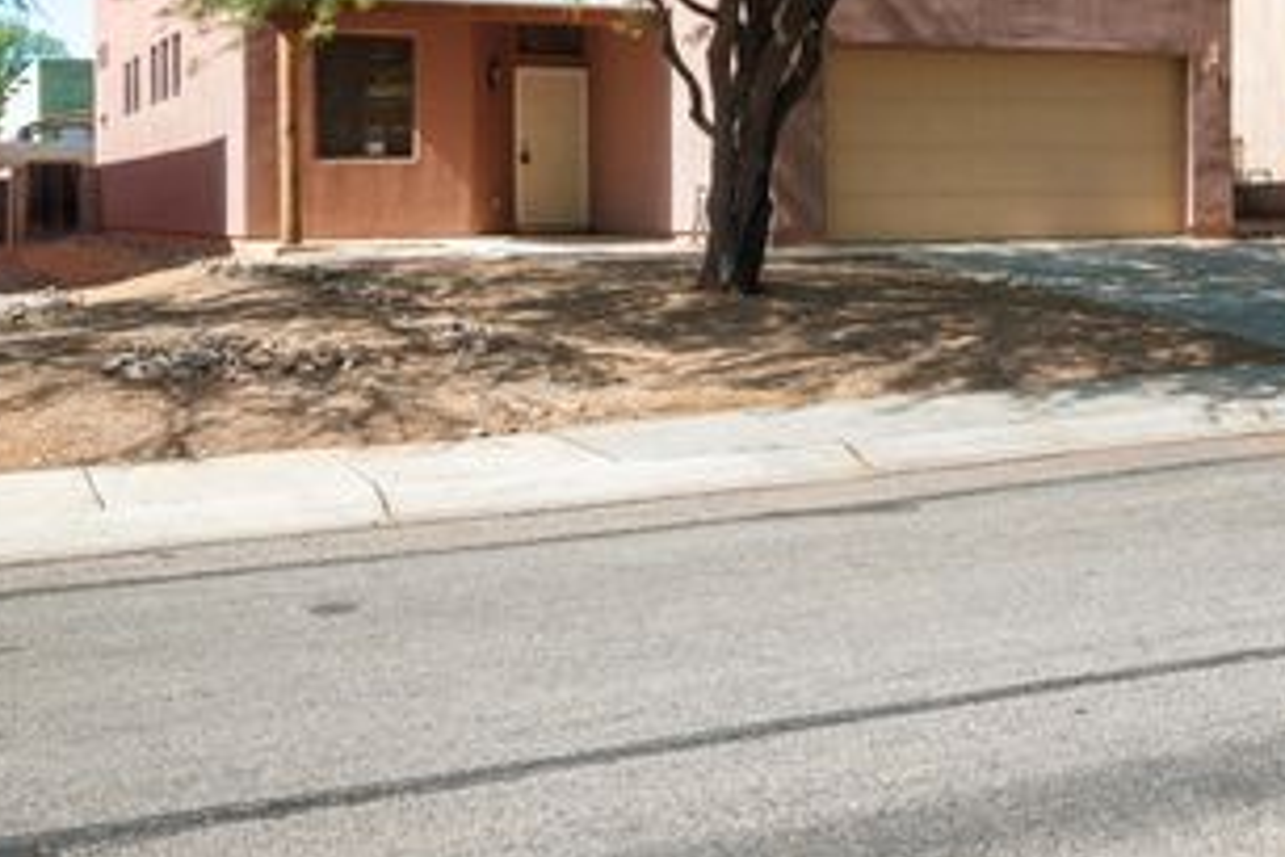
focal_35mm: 49
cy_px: 191
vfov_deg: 27.1
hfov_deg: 40.1
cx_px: 781
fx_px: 1749
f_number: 9
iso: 250
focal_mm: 30
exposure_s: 1/160
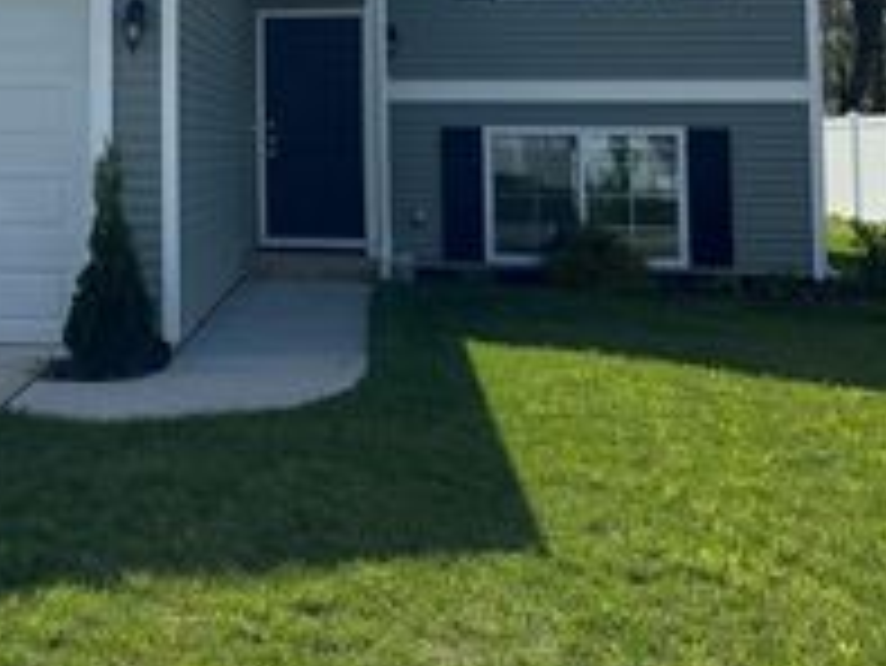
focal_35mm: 66
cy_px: -2
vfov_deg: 21.5
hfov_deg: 28.0
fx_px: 1690
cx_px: 45
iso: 50
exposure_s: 1/8000
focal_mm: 5.7
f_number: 1.5
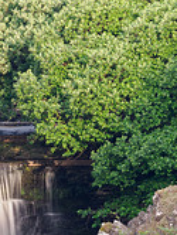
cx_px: 16
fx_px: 9840
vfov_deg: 1.4
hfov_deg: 1.0
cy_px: 229
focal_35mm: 1447
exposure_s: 3.2
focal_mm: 200
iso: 200
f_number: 7.1
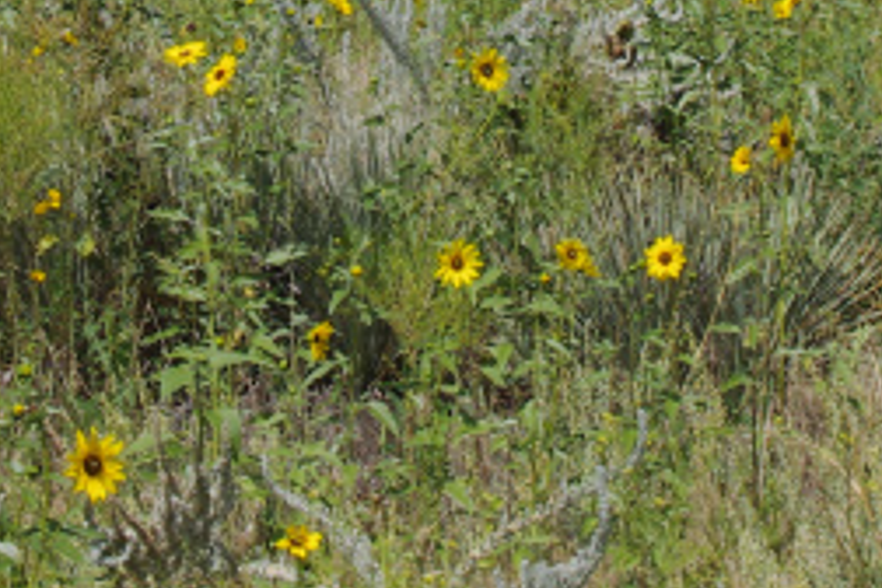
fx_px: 4238
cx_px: 301
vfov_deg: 7.7
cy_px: -397
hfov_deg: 11.9
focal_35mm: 173
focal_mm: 28.13
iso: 200
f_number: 14
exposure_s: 1/200
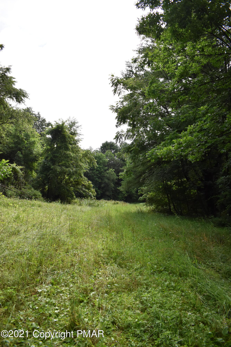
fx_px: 260
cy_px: 174
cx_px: 116
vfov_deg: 67.4
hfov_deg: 47.9
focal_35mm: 27
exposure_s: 1/4000
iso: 640
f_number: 3.5
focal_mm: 18
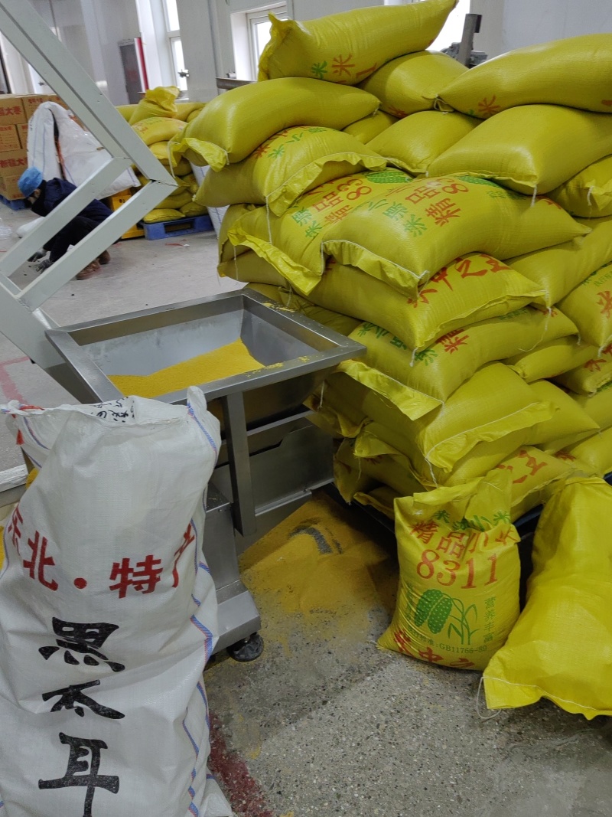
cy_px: 408
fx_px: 637
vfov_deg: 65.3
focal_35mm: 27
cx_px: 306
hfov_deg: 51.3
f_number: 1.9
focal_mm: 5.52
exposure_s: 1/100
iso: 80
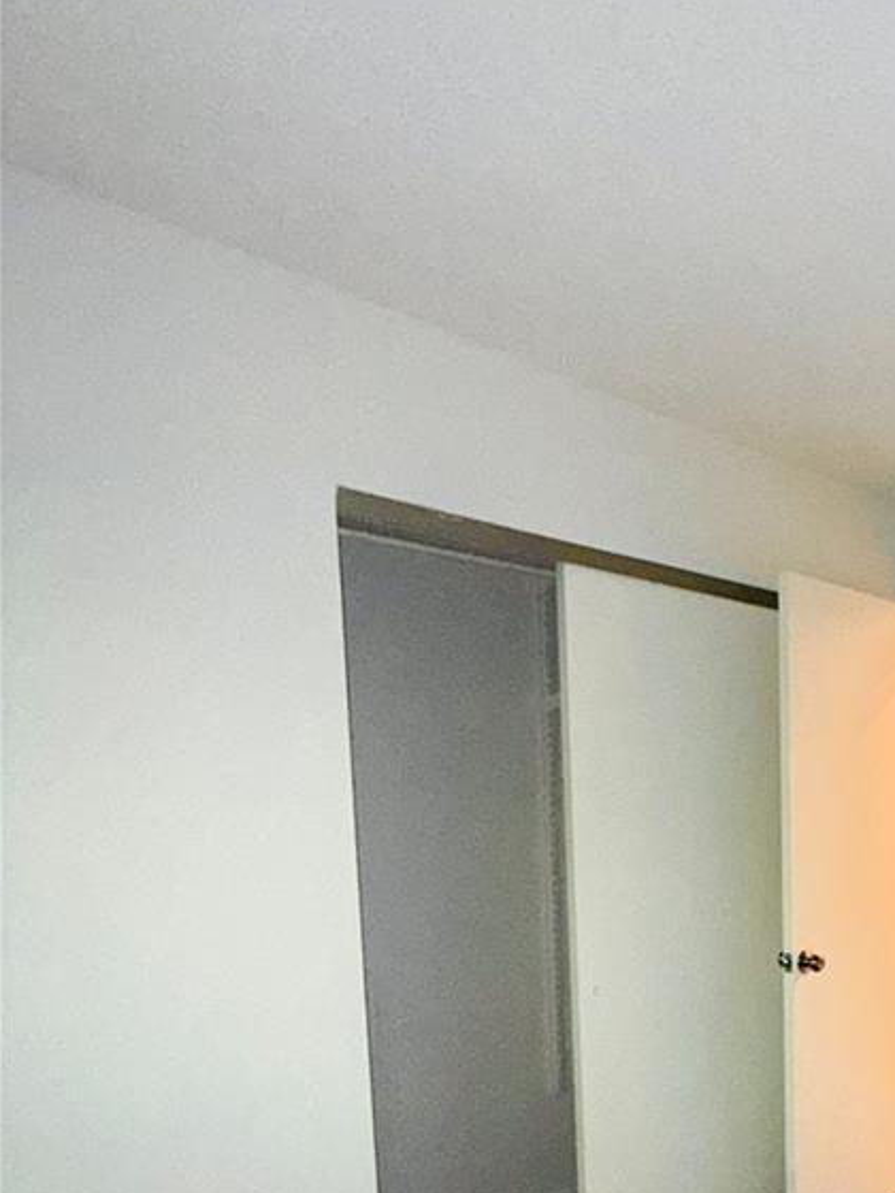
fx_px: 1034
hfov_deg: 39.4
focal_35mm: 30
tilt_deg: -6.8
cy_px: 948
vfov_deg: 55.8
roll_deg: -0.7
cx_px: 957
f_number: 2.2
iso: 400
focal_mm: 2.22
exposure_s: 1/60
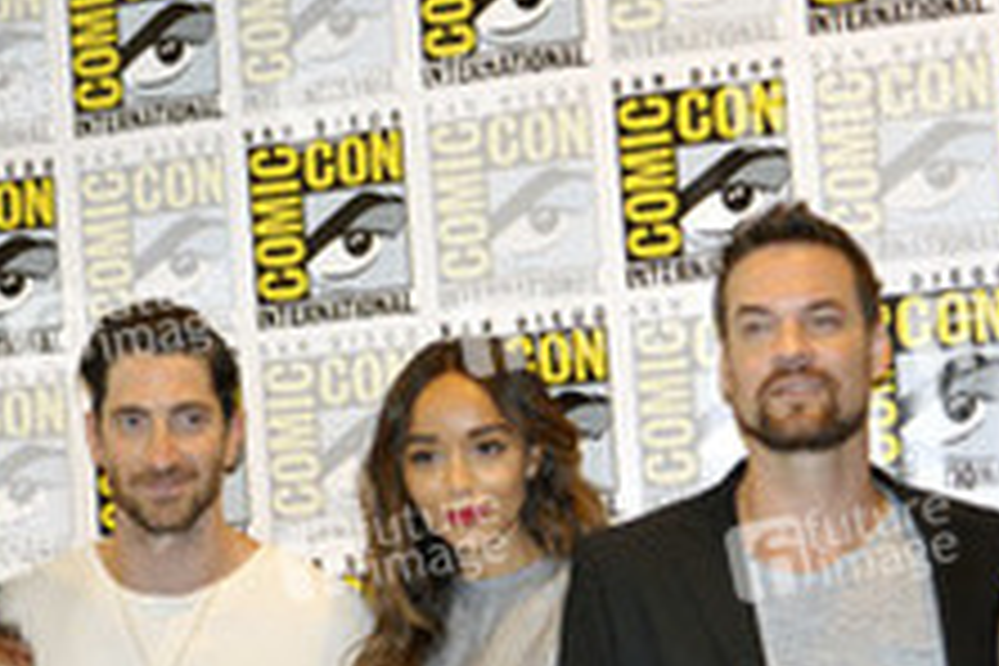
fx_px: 2026
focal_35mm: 73
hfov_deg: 27.7
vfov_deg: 18.2
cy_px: 662
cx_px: 450
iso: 640
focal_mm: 24
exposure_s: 1/60
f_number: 4
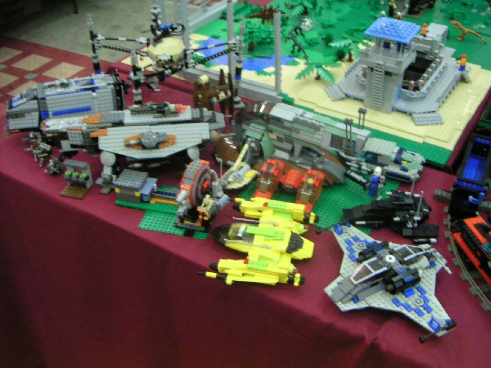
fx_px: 567
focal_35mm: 40
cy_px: 184
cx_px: 246
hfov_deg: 46.8
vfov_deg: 36.0
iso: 400
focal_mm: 5.3
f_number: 2.9
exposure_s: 1/20
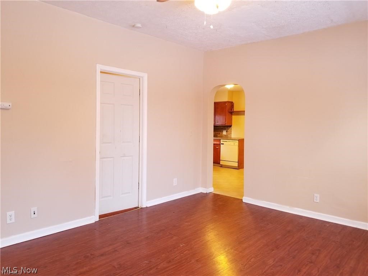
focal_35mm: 26
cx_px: 184
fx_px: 276
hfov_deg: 67.3
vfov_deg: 53.1
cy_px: 138
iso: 250
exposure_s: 1/30
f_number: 1.7
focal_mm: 4.25
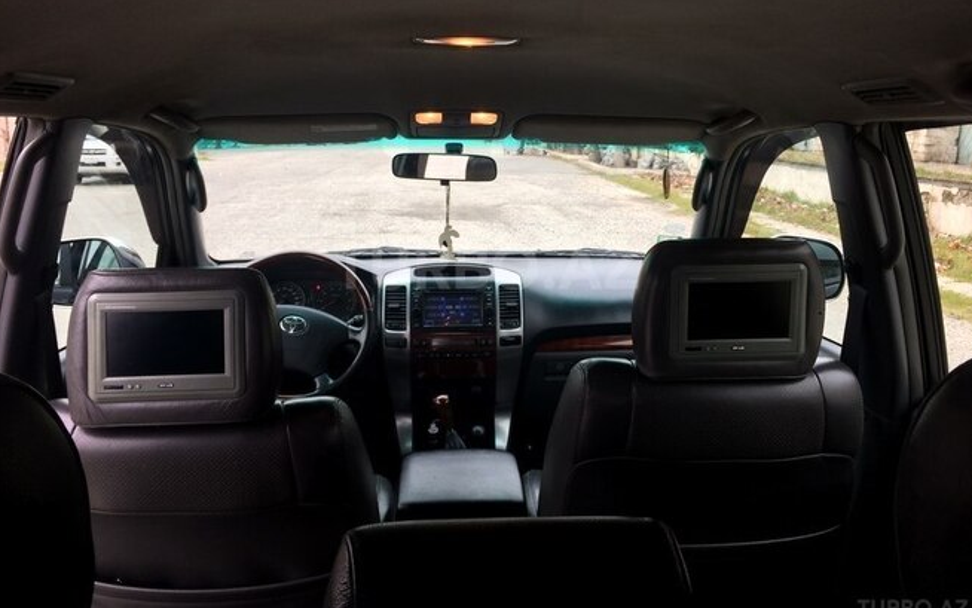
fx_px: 821
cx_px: 486
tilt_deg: -11.5
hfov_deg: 61.2
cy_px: 267
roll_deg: +0.2
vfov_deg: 40.5
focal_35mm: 31
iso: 50
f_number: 2.2
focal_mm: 4.15
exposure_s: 1/100
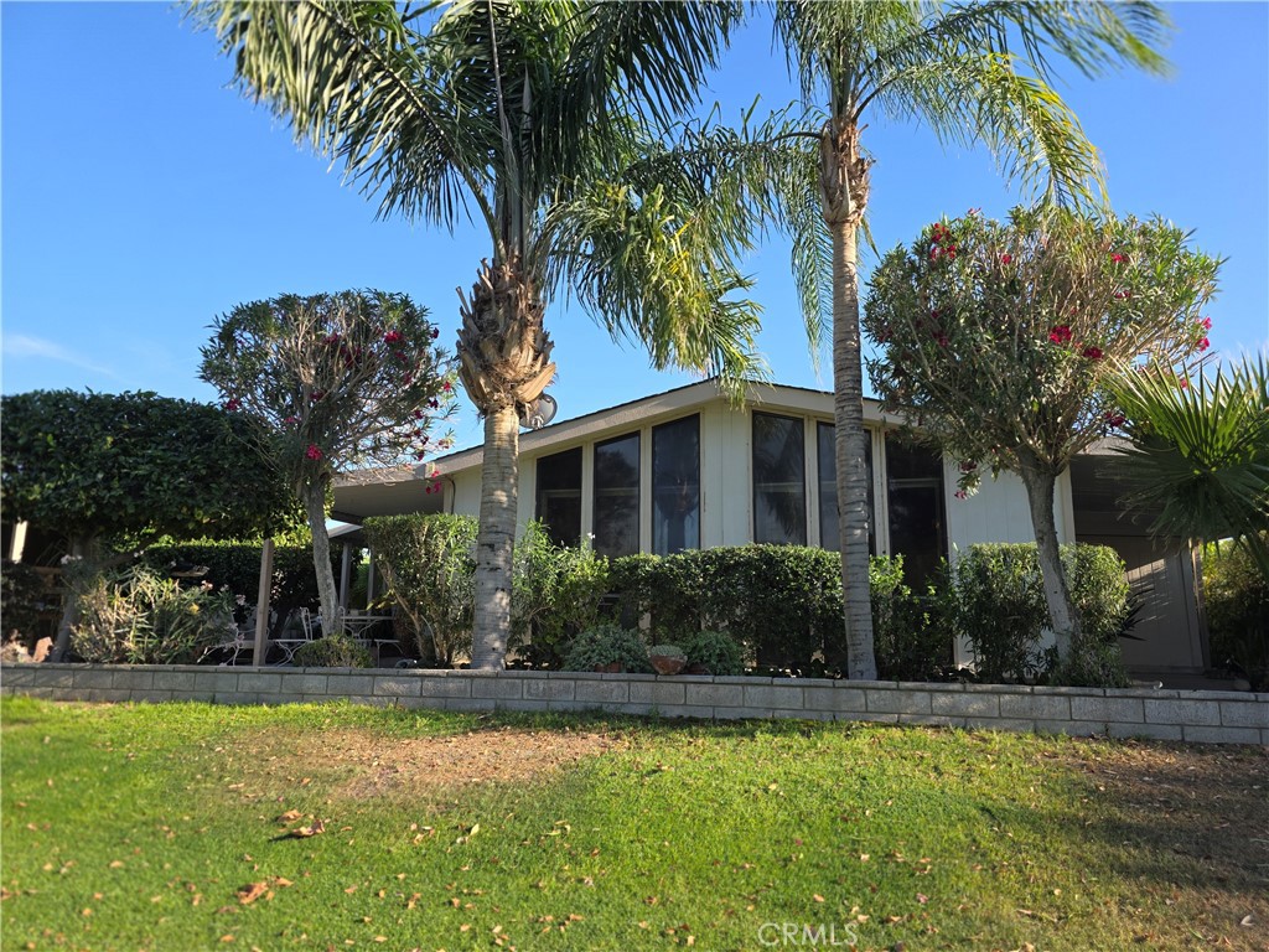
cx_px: 634
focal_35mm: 23
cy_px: 476
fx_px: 843
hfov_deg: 73.9
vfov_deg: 58.9
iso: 80
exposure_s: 1/1946
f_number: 1.7
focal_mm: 6.3
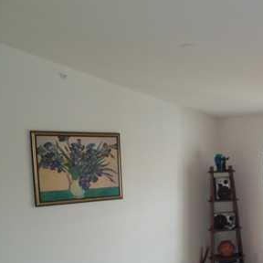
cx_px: 258
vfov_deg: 29.3
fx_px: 490
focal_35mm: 57
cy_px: 216
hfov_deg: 28.4
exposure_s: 1/30
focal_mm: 5.2
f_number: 3.4
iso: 80
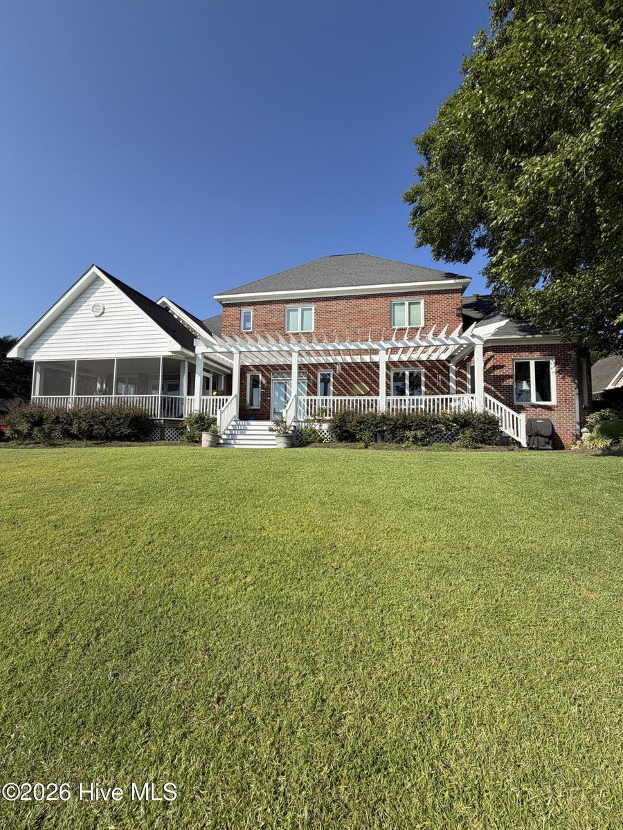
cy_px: 415
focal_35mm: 14
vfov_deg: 102.1
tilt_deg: +4.1
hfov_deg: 85.7
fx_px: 336
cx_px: 312
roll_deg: -0.9
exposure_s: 1/876
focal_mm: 2.22
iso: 20
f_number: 2.2
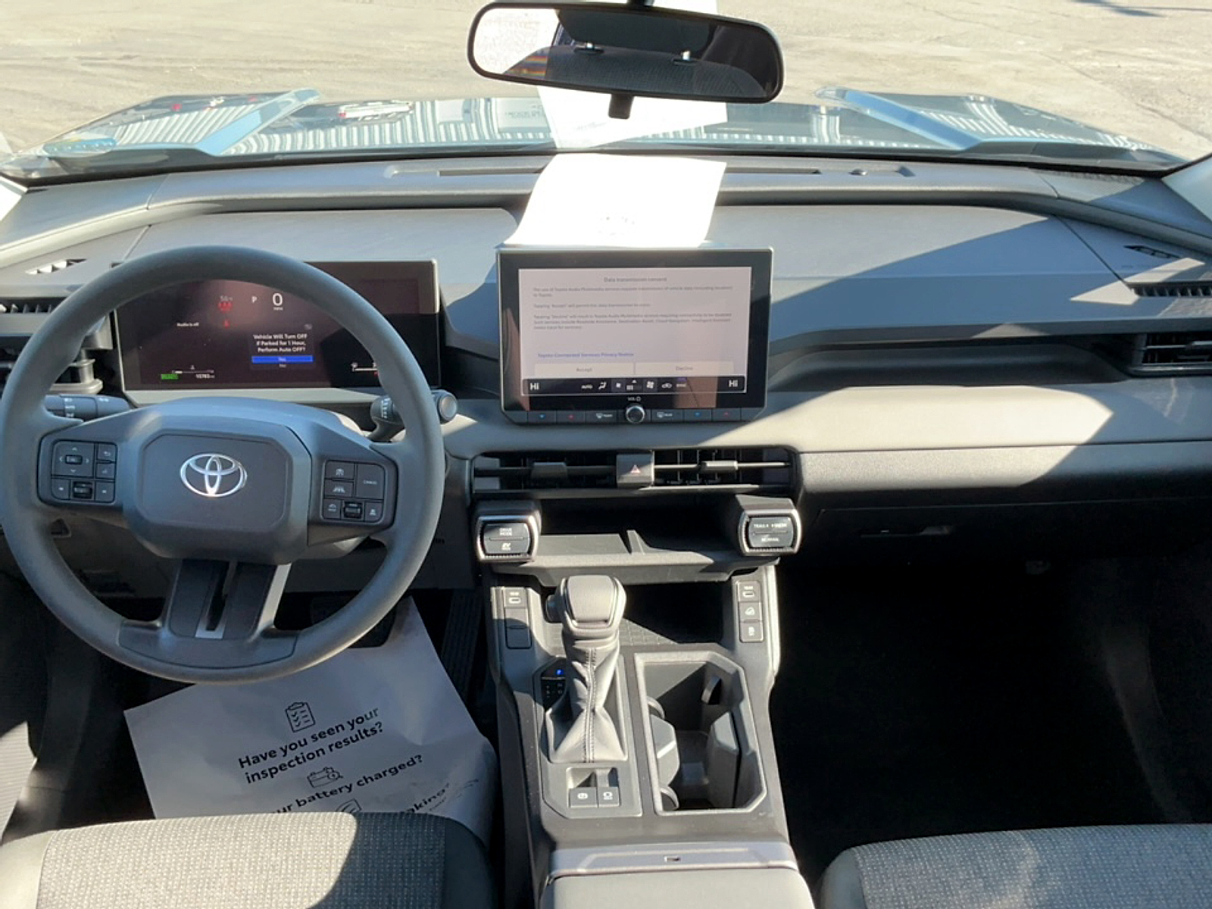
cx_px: 606
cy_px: 454
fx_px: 1050
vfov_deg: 46.8
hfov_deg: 60.0
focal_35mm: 30
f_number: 1.8
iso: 40
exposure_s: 1/120
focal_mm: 3
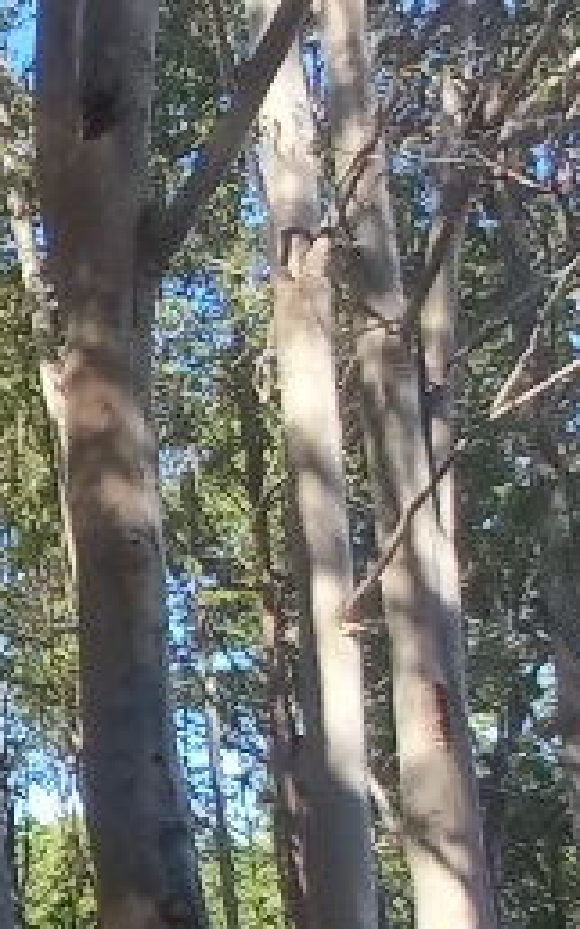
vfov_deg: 35.6
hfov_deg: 14.8
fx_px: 1393
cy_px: 756
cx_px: -811
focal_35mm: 55
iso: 40
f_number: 2.2
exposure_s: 1/250
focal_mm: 1.13
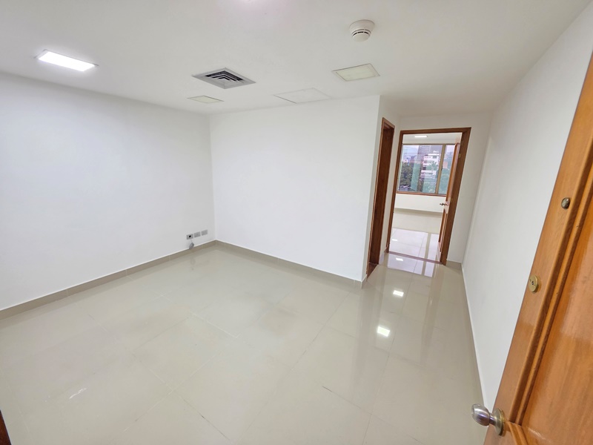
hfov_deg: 106.2
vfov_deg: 89.9
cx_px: 296
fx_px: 223
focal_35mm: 13
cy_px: 222
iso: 320
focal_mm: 2.2
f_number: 1.9
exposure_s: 1/60
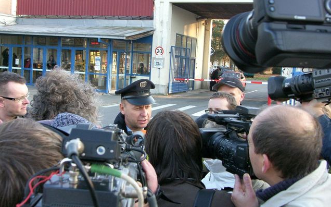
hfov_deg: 41.8
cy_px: 89
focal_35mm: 48
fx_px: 433
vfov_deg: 26.8
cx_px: 166
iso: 200
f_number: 4
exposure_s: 1/125
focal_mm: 11.5
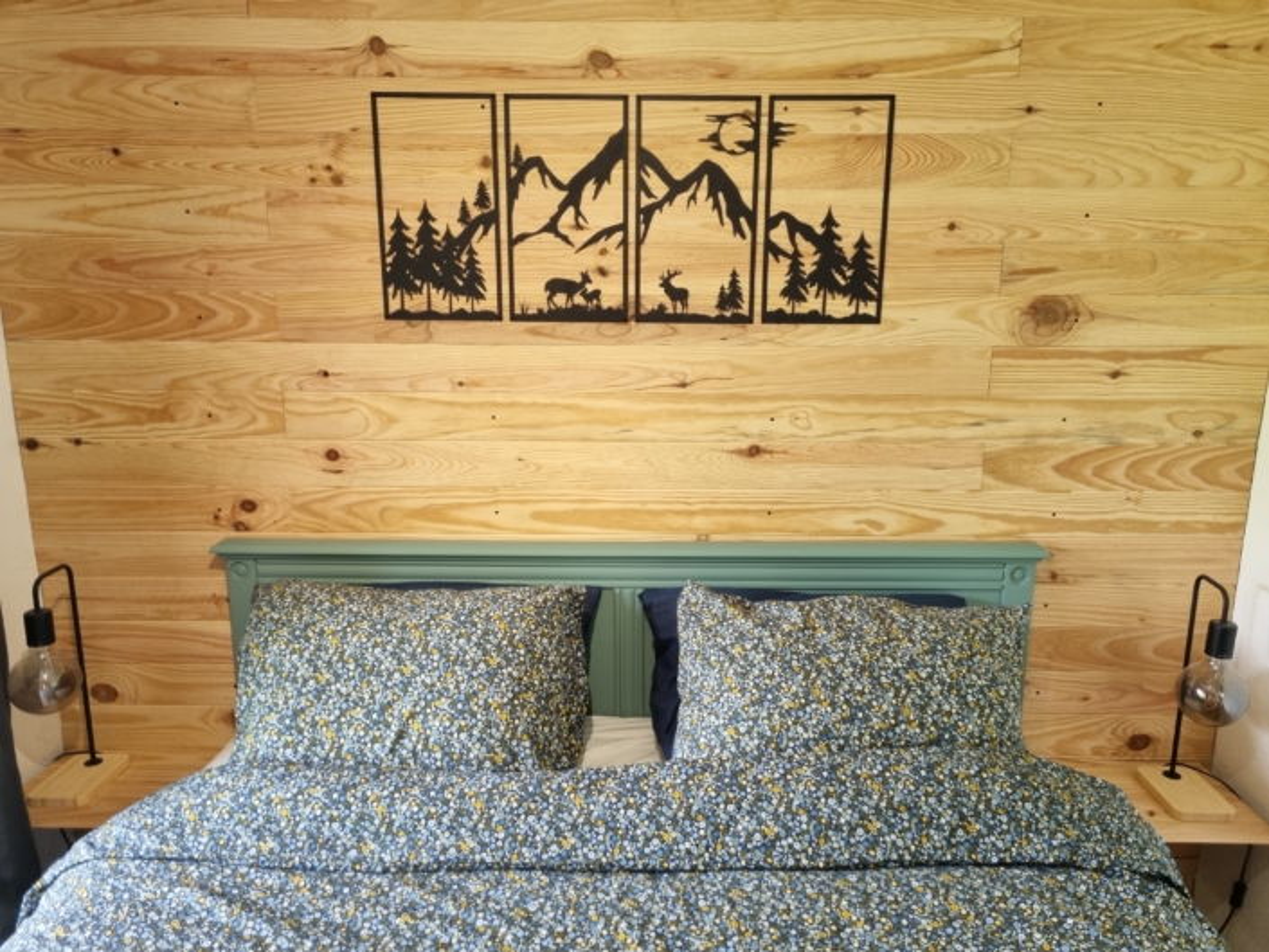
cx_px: 634
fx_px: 953
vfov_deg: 53.1
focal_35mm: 26
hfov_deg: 67.3
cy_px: 476
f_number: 1.8
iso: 250
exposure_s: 1/100
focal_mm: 5.4
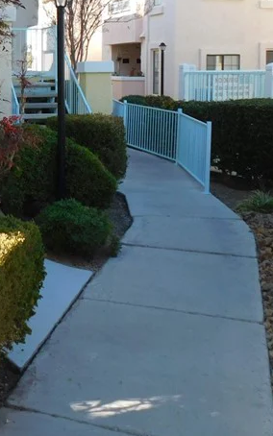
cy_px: 86
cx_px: -30
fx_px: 654
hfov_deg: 22.2
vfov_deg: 35.7
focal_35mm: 55
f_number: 3
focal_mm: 4
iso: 125
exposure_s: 1/400
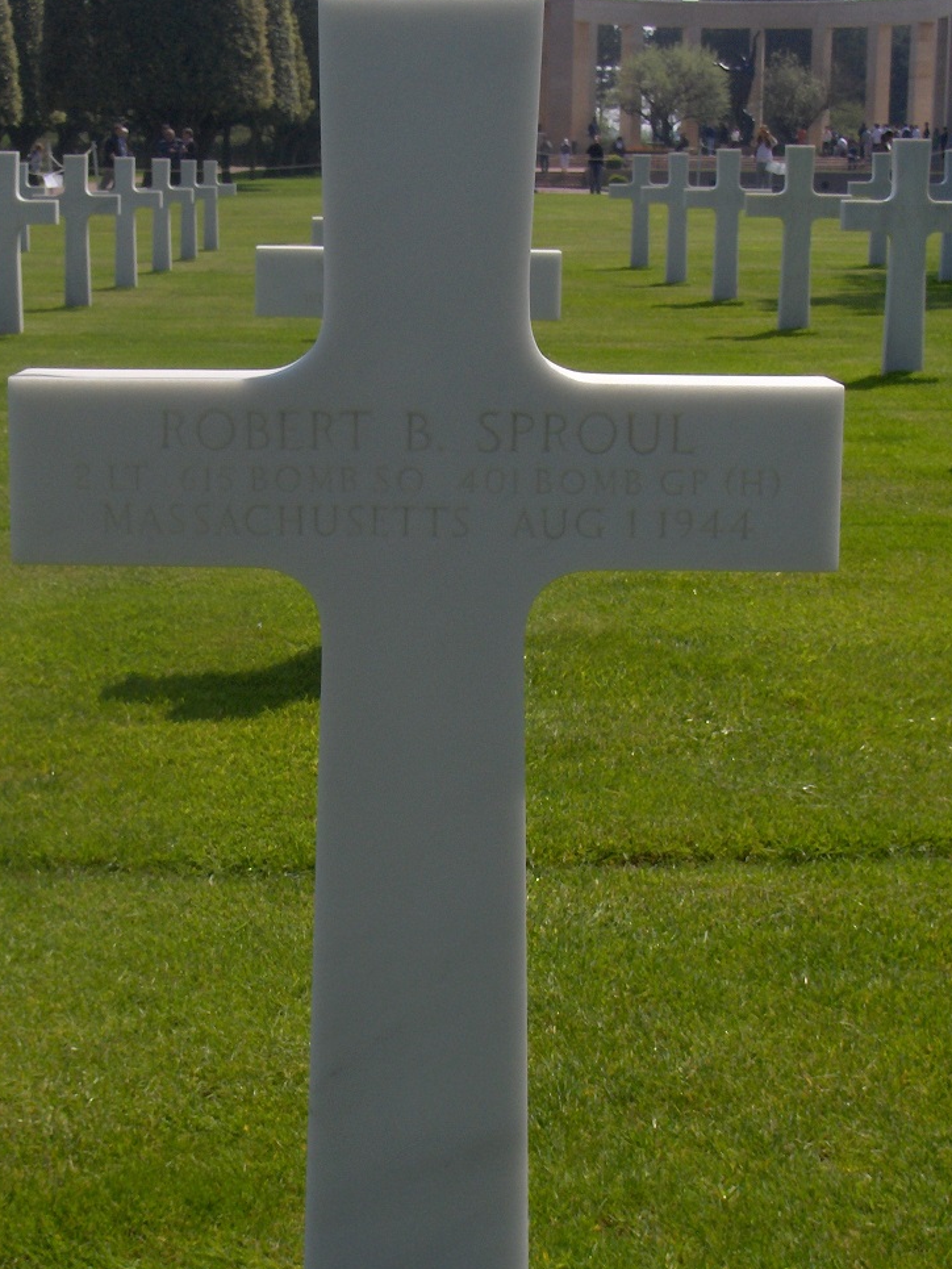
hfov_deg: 19.9
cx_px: 402
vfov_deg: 26.3
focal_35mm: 74
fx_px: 2713
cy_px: 655
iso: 100
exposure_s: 1/758
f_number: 5.6
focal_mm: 10.19
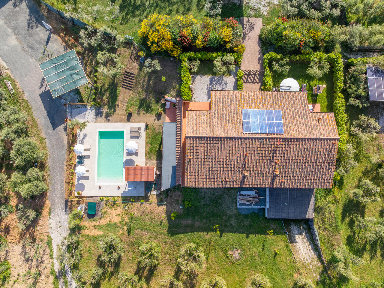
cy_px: 144
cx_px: 192
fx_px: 266
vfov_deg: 56.8
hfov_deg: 71.6
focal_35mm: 24
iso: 100
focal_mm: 12.29
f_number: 5.6
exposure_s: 1/120
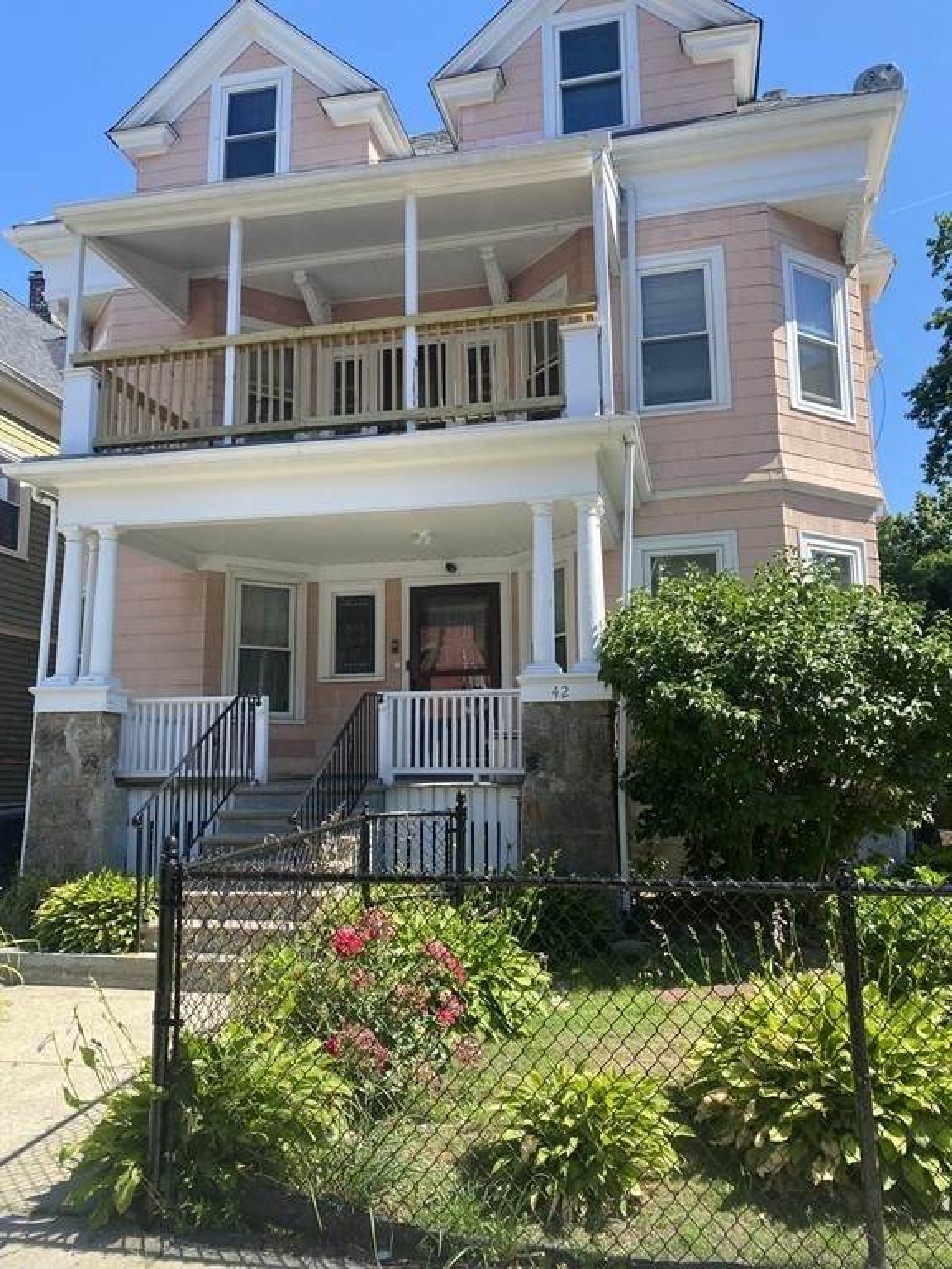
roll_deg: +0.1
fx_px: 953
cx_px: 476
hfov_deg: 53.1
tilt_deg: +9.1
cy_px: 634
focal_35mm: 26
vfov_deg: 67.3
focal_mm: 4.25
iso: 32
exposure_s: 1/752
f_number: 1.8
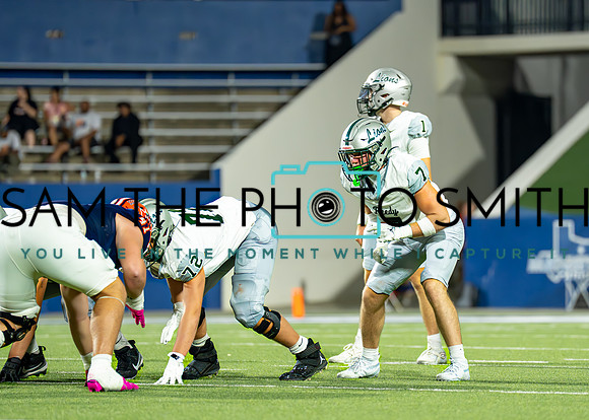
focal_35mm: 316
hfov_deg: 6.4
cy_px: 247
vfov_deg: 4.6
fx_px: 5280
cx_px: 386
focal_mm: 200
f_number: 2.8
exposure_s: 1/1600
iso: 3200
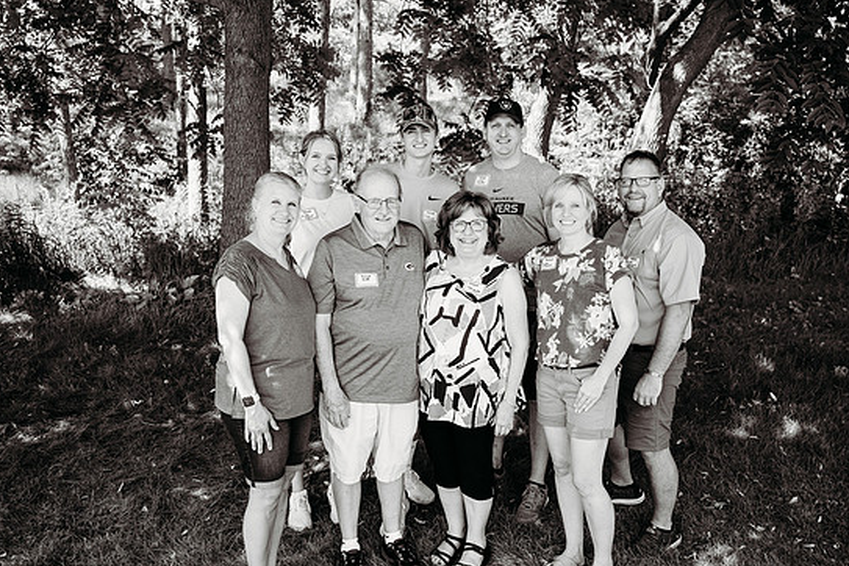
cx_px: 432
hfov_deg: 57.2
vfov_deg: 40.0
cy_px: 284
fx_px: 778
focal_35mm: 33
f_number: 3.5
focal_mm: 29.5
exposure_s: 1/200
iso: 200
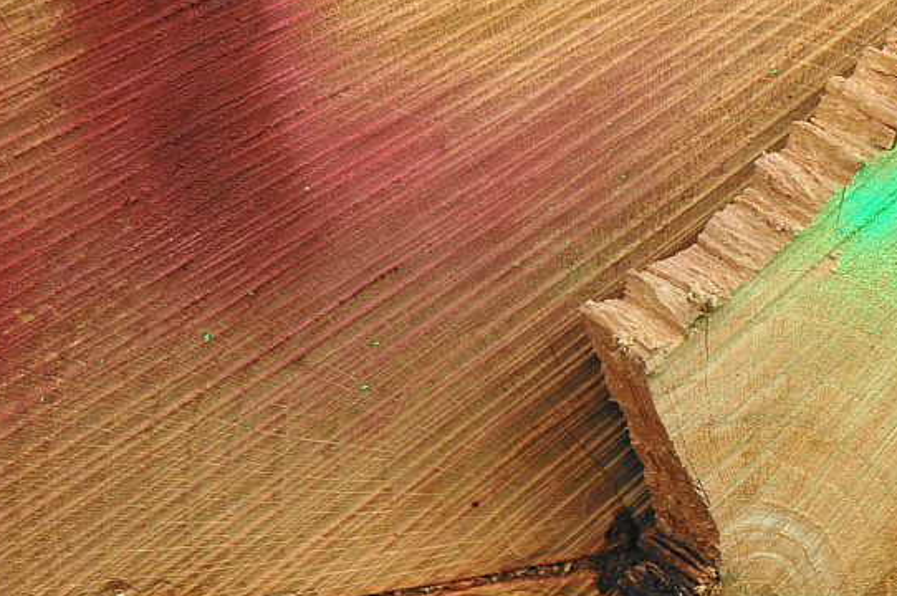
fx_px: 3881
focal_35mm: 156
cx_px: 670
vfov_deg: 8.8
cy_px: 289
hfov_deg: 13.1
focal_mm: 55
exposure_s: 1/250
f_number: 7.1
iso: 200
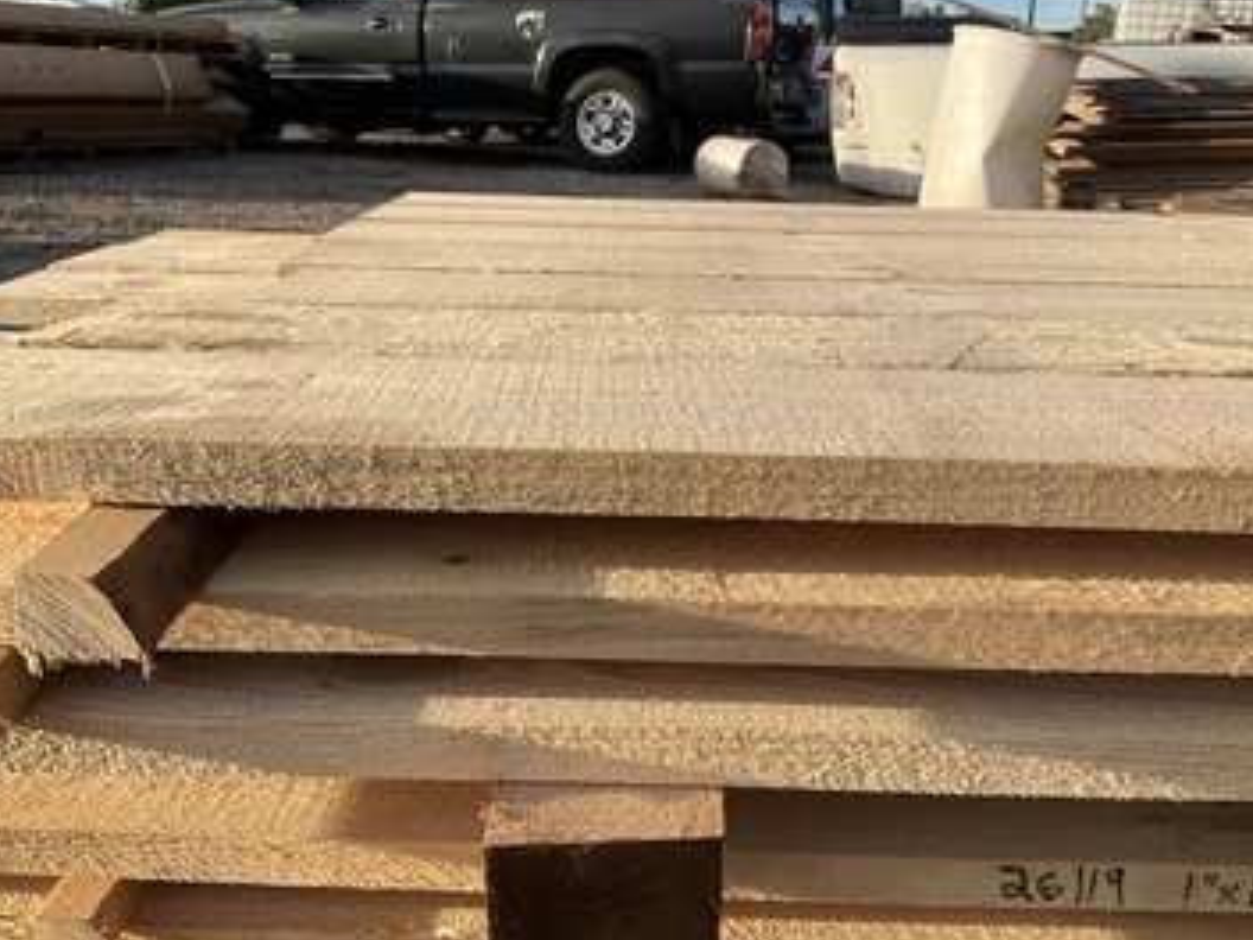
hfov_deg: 55.3
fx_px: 1195
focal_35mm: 33
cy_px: 424
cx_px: 612
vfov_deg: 42.9
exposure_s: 1/898
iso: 25
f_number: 1.8
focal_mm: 3
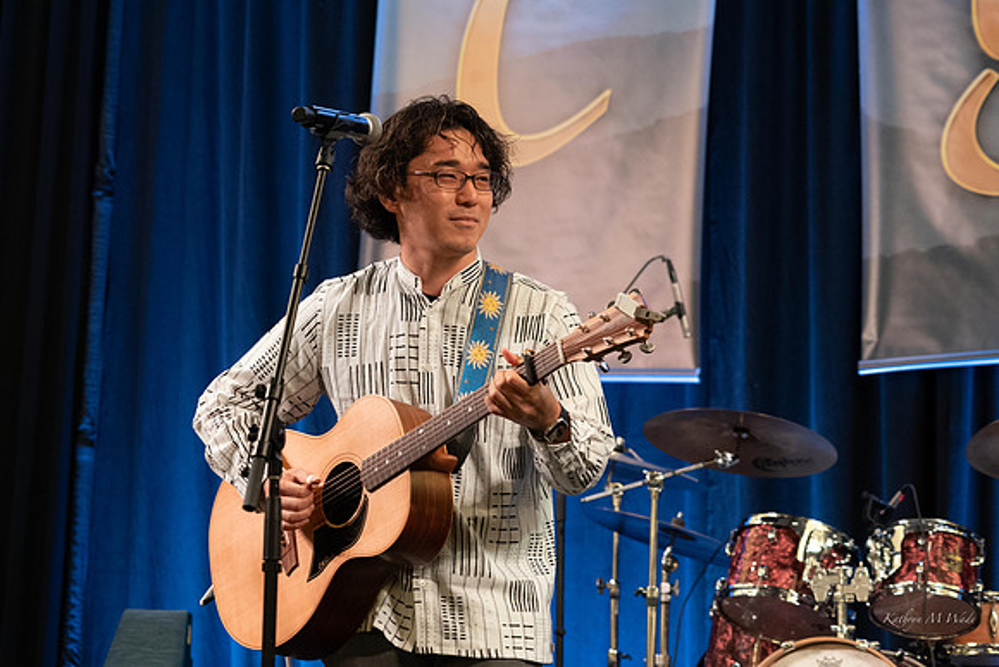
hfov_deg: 20.4
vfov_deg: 13.7
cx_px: 500
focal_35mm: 100
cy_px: 334
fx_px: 2776
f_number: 5.6
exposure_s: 1/200
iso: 5000
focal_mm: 100
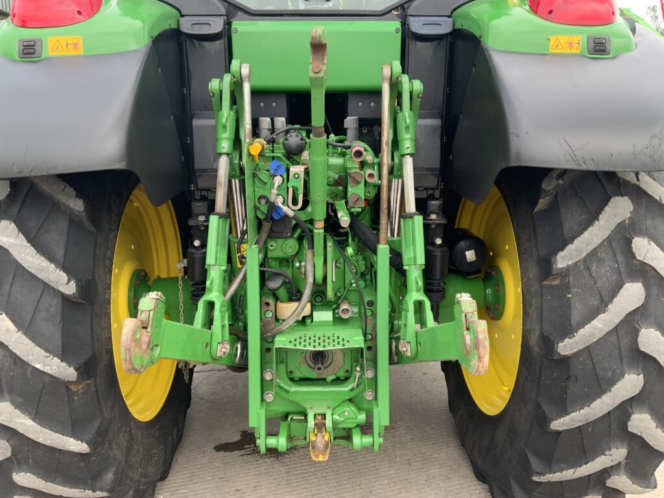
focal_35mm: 29
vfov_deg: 48.2
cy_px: 249
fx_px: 556
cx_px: 332
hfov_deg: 61.7
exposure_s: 1/152
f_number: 1.8
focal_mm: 3
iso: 16
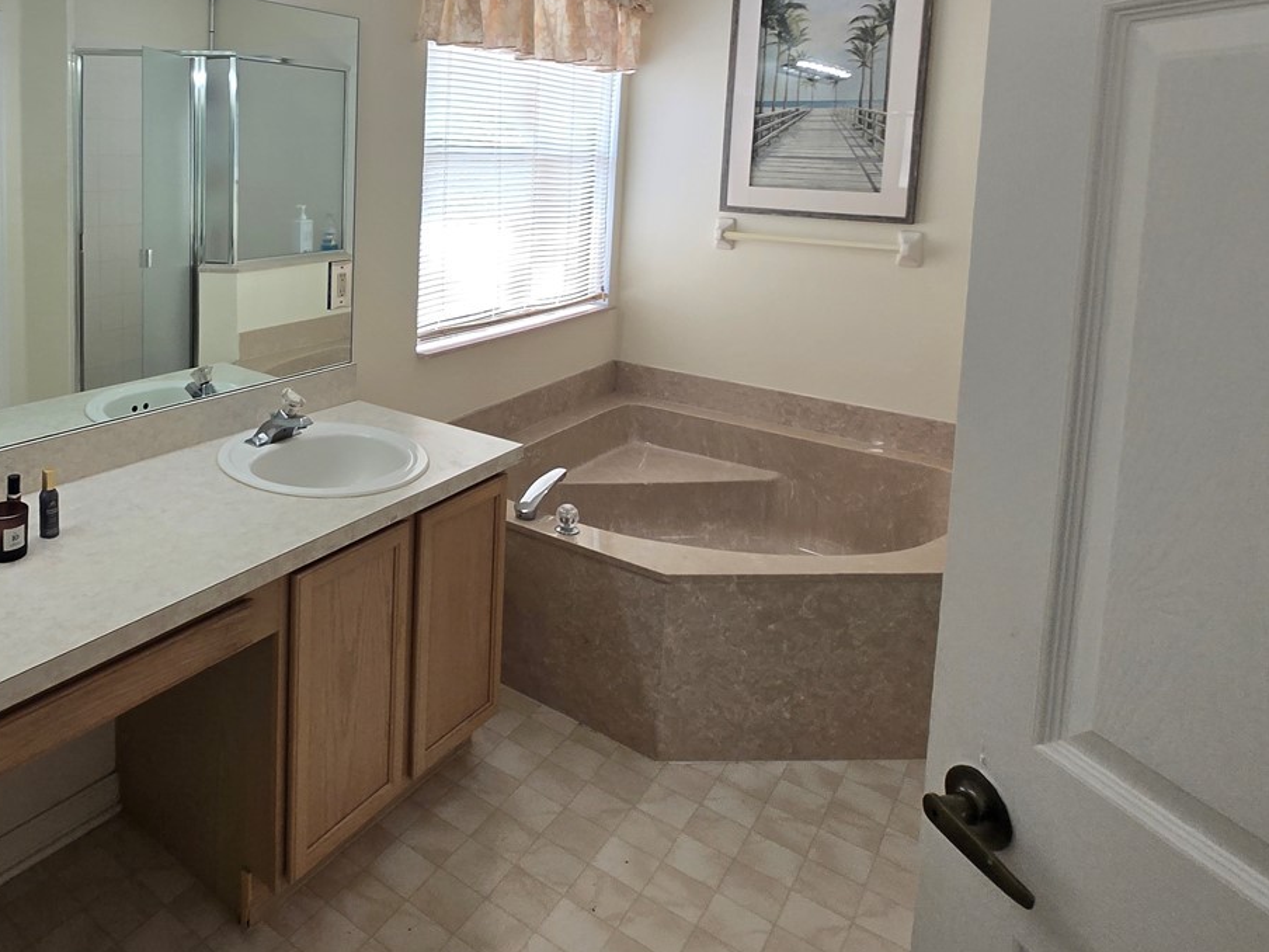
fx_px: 843
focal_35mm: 23
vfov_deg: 56.0
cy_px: 236
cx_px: 340
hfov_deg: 69.7
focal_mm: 1.7
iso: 40
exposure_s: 1/120
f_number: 2.2
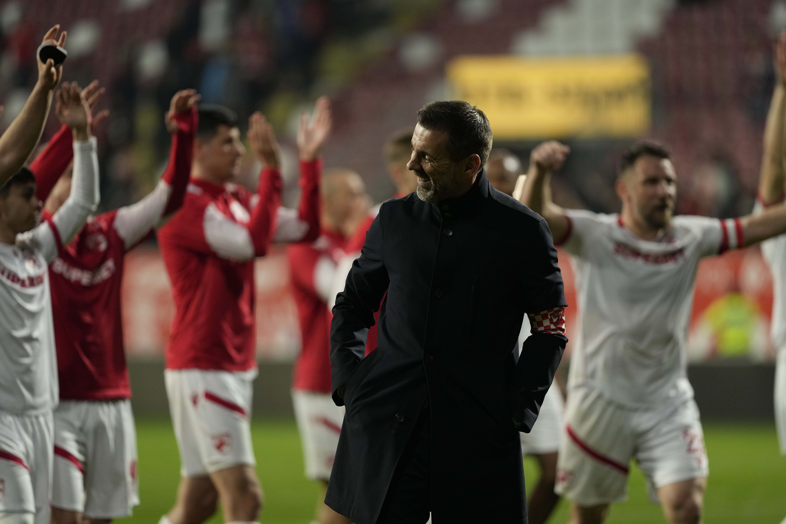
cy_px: 262
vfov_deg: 4.6
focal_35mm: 300
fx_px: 6549
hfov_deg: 6.9
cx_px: 393
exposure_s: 1/1250
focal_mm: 300
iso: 2000
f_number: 2.8
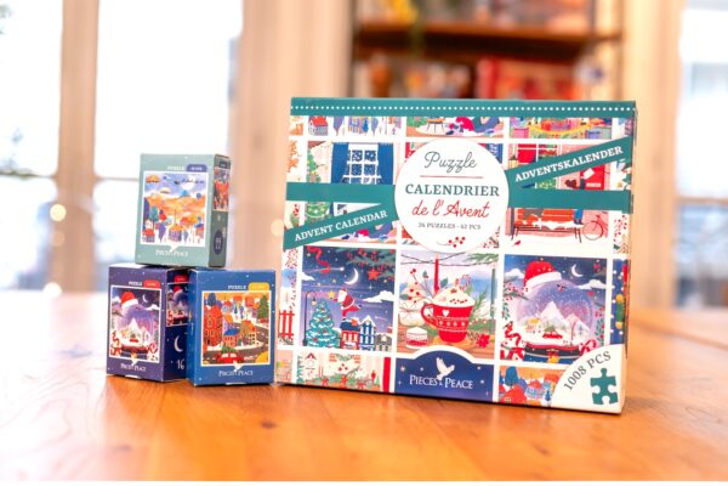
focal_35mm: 50
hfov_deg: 39.6
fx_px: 1011
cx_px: 364
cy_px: 243
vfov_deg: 27.0
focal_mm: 50
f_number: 2.8
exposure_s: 1/320
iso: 800
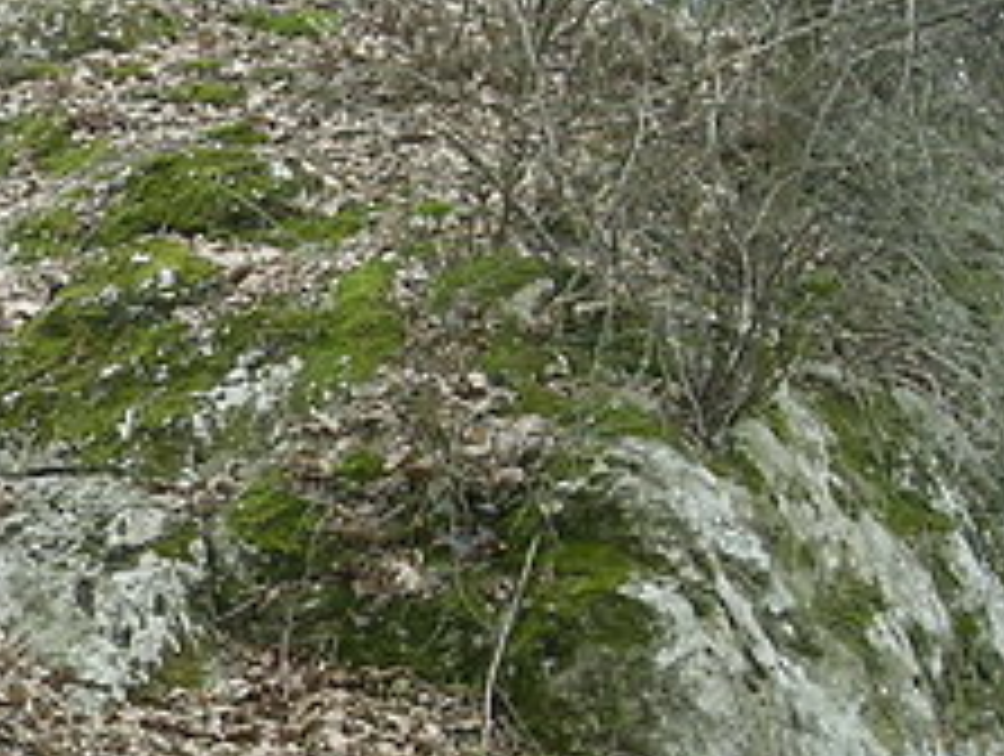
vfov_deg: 10.5
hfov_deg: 13.1
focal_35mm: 141
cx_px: -585
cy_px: 398
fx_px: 4096
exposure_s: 1/82.1
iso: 50
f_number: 2.8
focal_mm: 5.7
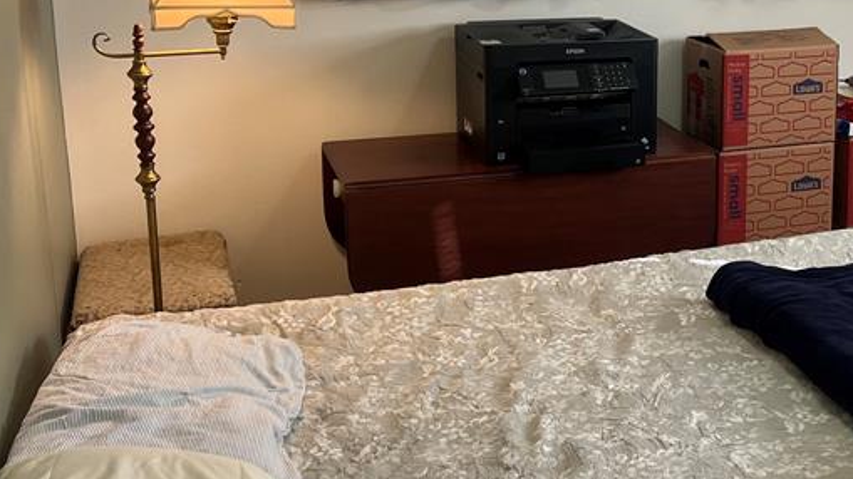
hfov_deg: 34.8
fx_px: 1289
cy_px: 92
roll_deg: -0.5
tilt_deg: -13.1
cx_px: 751
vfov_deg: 20.8
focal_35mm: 57
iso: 80
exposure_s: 1/120
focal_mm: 5.7
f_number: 1.5
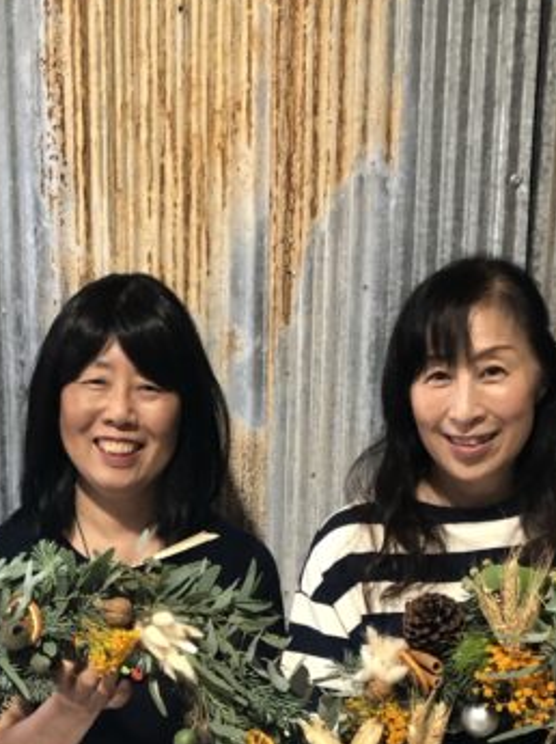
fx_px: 1395
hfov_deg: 22.4
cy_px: 694
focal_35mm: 65
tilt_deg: -13.6
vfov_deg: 28.5
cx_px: 166
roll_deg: +0.1
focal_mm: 4
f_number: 1.8
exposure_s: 1/17
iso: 64
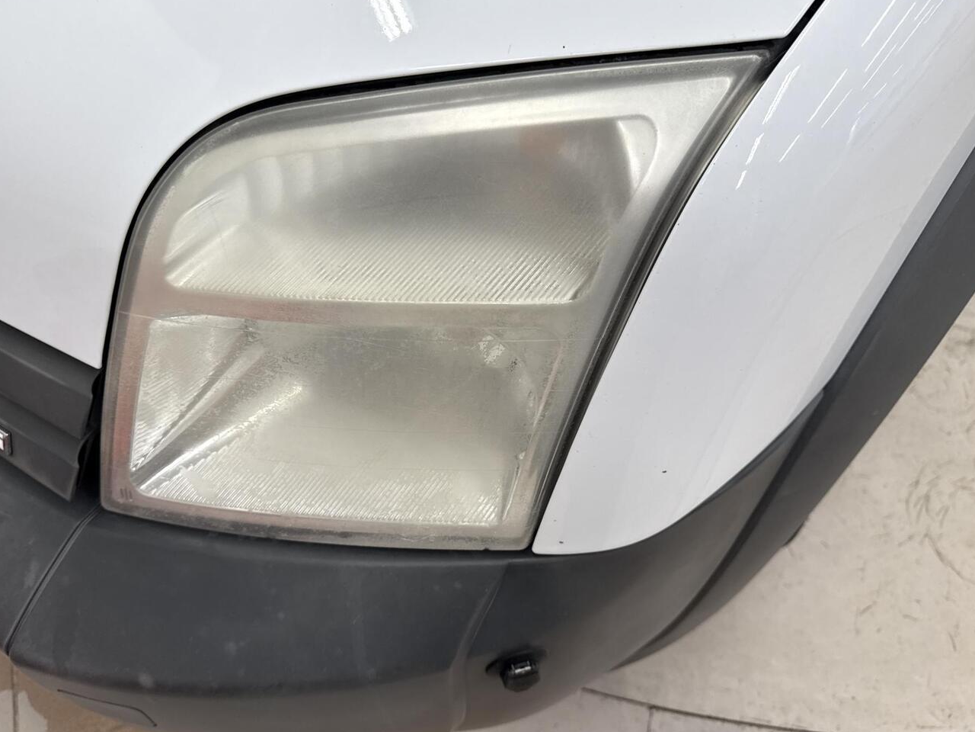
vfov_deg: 51.3
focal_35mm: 27
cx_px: 459
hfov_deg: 65.3
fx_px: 760
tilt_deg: -52.9
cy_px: 402
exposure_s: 1/100
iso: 80
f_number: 1.78
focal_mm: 6.76
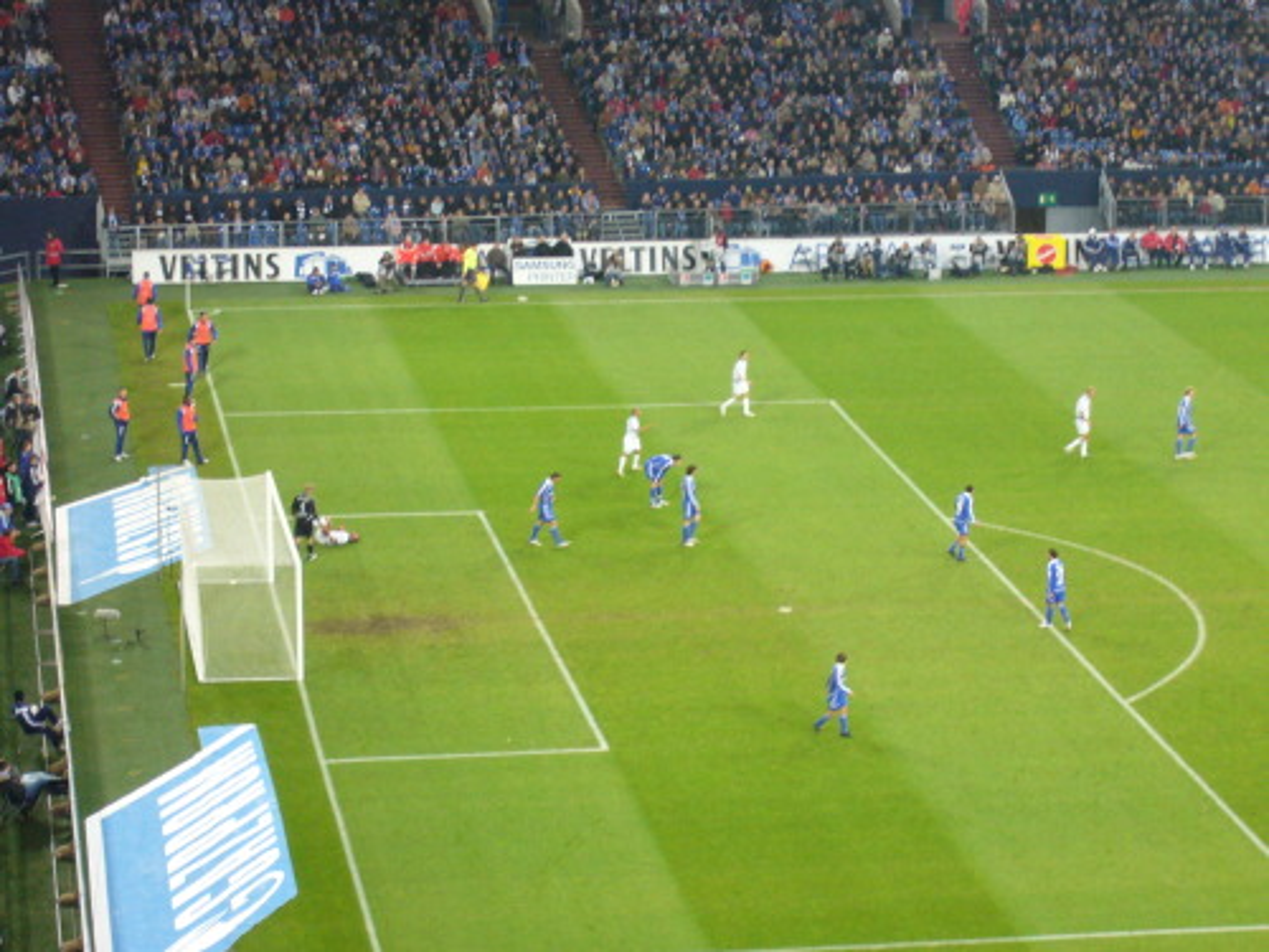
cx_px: 634
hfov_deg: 18.7
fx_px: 3849
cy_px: 476
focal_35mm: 105
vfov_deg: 14.1
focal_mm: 17.4
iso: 200
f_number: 5
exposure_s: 1/20
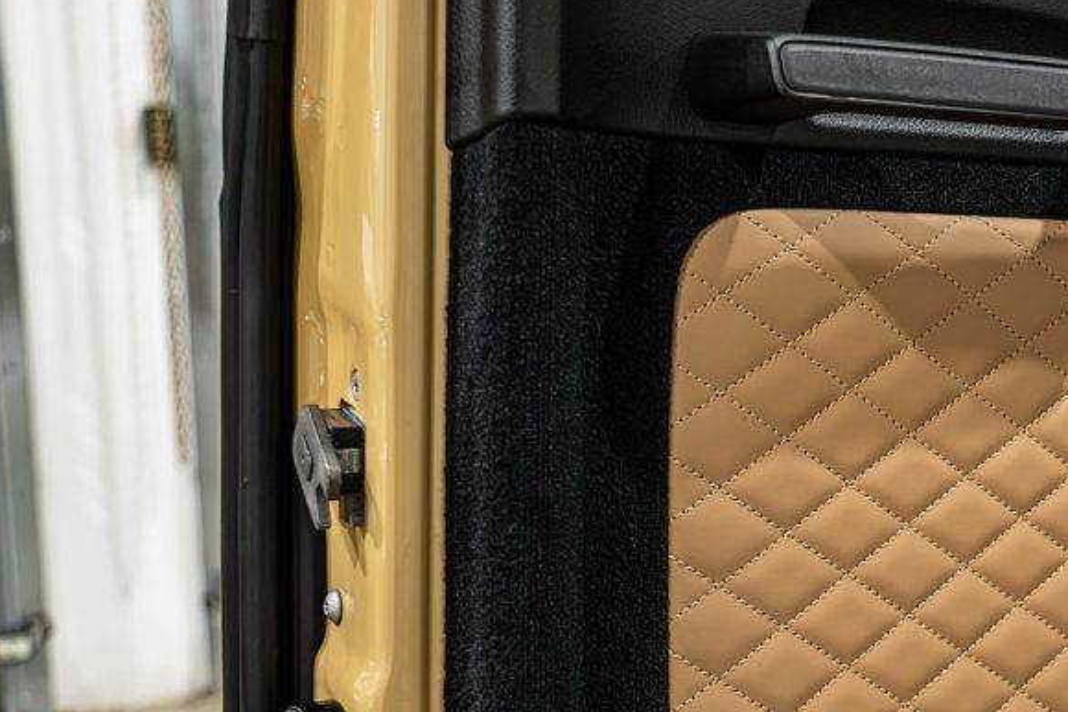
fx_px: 1573
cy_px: 384
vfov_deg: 25.5
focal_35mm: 53
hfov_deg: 35.9
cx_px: 897
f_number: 4
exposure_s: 1/100
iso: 1600
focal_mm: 30
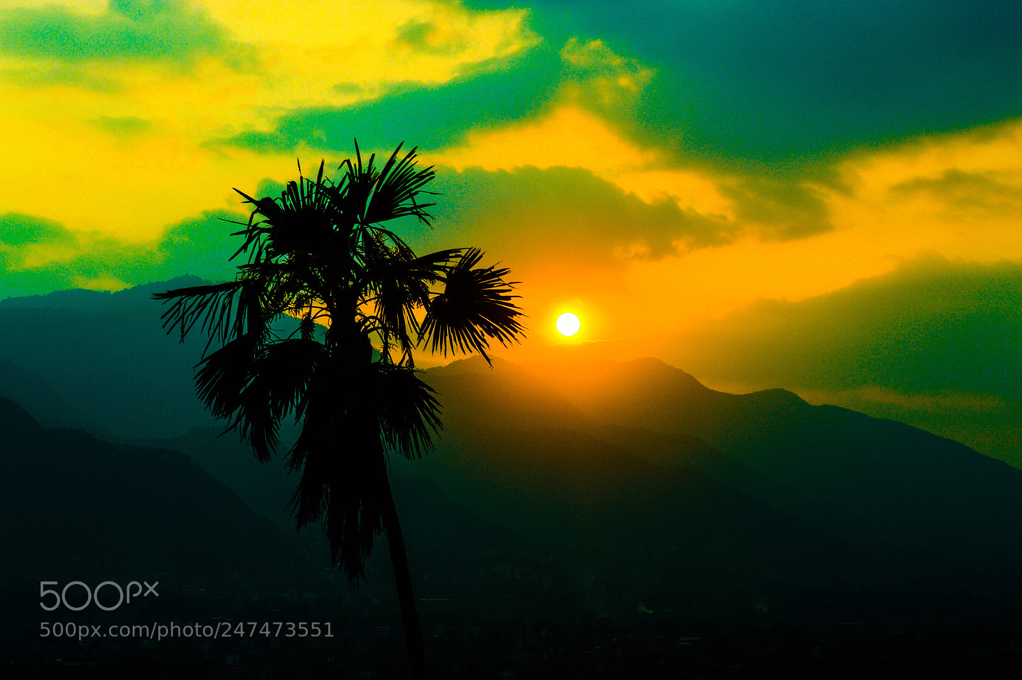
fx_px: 2340
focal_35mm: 82
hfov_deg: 24.6
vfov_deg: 16.5
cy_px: 340
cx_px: 511
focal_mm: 55
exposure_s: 1/200
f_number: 10
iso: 100
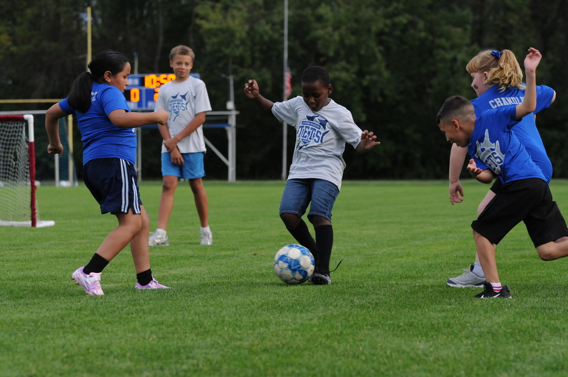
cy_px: 188
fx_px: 2316
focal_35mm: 147
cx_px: 284
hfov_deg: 14.0
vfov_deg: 9.3
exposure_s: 1/800
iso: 800
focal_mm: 98
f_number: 4.5
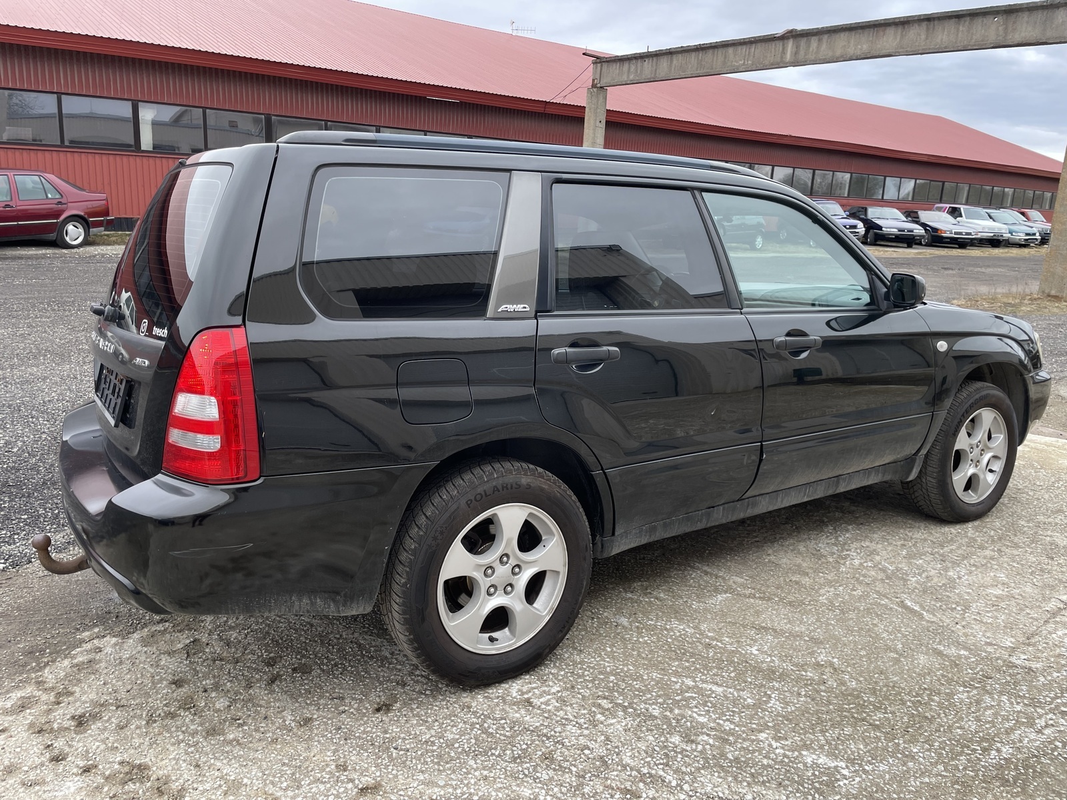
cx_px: 534
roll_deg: -2.8
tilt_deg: -13.5
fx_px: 801
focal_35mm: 26
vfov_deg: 53.1
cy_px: 400
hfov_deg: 67.3
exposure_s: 1/121
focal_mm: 4.2
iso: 40
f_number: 1.6
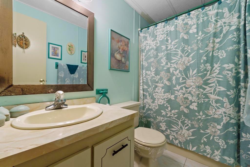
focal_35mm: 15
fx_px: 104
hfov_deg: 100.4
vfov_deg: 77.3
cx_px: 125
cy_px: 84
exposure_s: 1/8
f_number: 6.3
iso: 100
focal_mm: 10
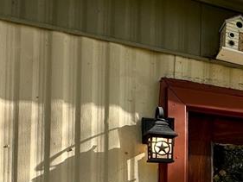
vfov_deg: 26.6
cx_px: 343
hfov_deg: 28.1
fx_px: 358
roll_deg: -0.4
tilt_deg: +0.6
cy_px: 193
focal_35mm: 51
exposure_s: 1/567
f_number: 2.2
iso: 40
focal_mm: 2.22
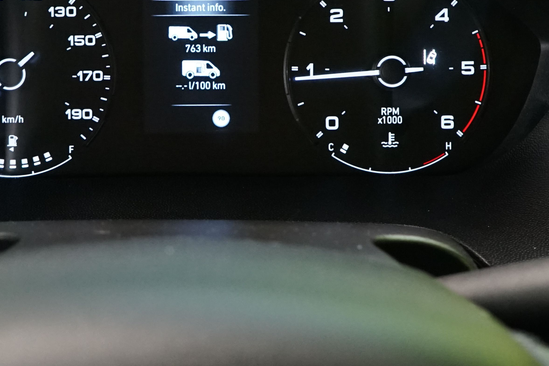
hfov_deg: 25.6
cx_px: 215
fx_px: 1205
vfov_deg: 17.2
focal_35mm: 79
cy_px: 98
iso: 3200
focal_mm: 31
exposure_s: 1/40
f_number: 5
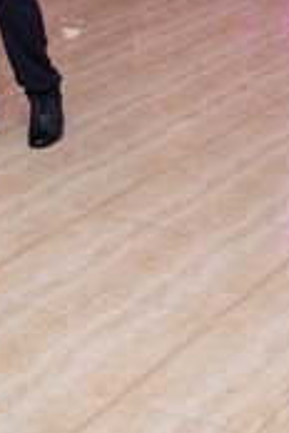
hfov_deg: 10.6
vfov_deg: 14.7
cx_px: 181
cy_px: -224
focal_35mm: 129
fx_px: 1553
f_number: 2.2
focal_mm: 23
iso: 1600
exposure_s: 1/125
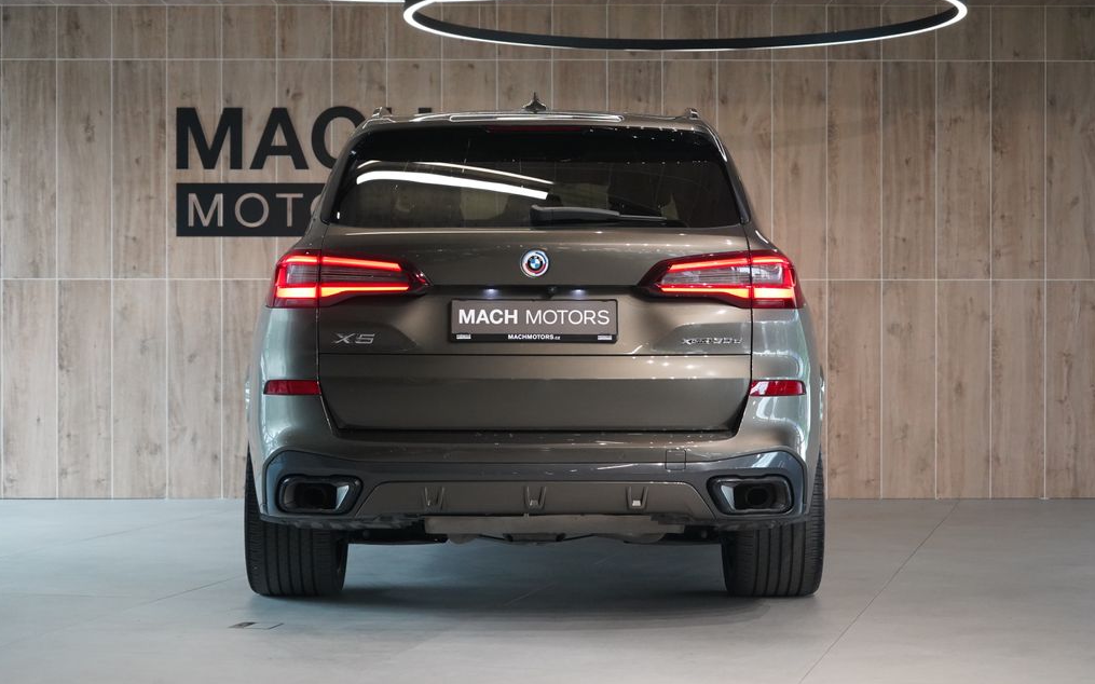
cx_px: 546
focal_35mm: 72
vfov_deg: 18.1
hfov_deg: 28.6
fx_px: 2148
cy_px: 337
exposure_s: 1/160
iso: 4000
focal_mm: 70
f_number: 5.6
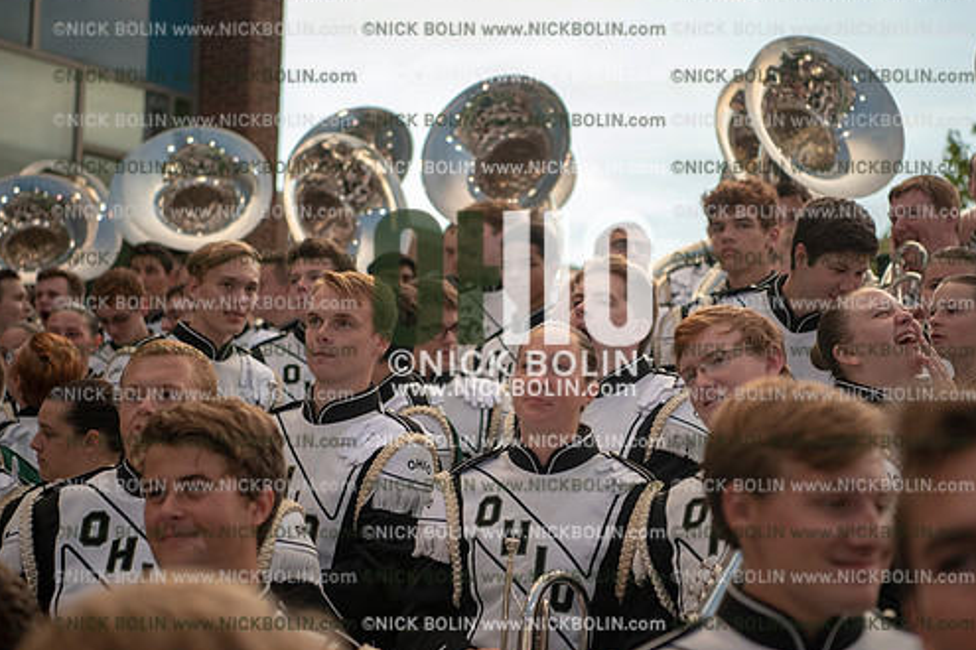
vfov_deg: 16.7
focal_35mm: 82
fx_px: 2223
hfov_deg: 24.8
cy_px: 304
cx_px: 513
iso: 800
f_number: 3.2
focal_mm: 70
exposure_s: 1/400
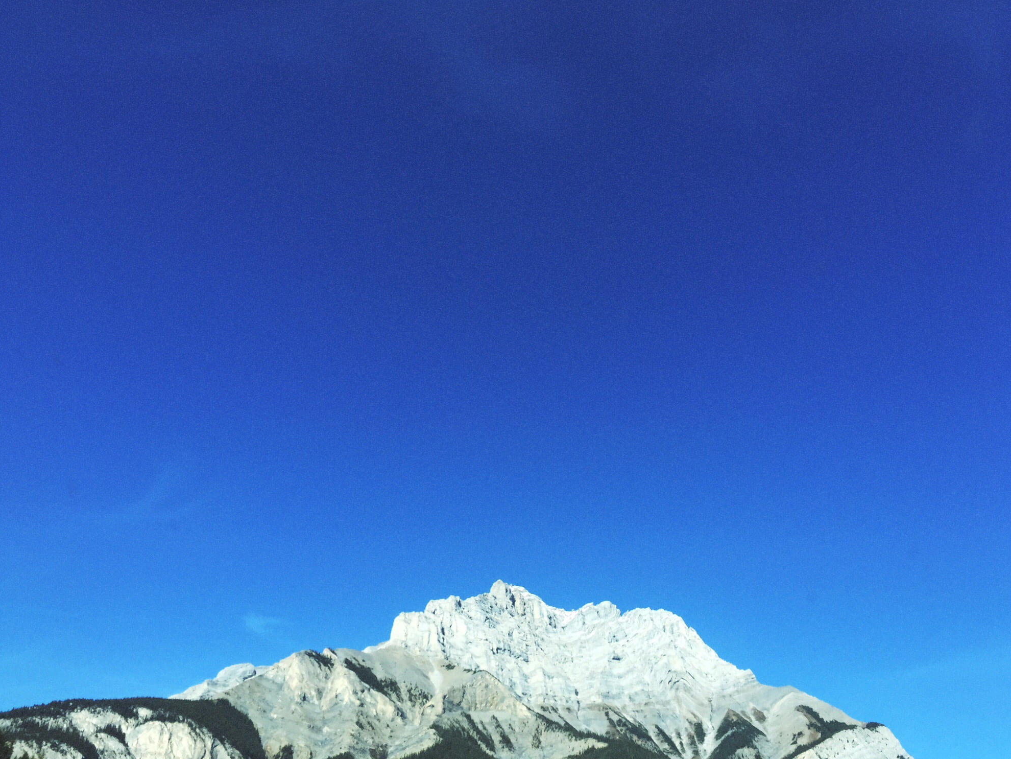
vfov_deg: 46.8
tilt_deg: +39.3
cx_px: 514
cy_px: 390
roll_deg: -1.1
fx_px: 876
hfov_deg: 60.0
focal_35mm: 30
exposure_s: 1/1130
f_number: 2.2
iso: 32
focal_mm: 4.15
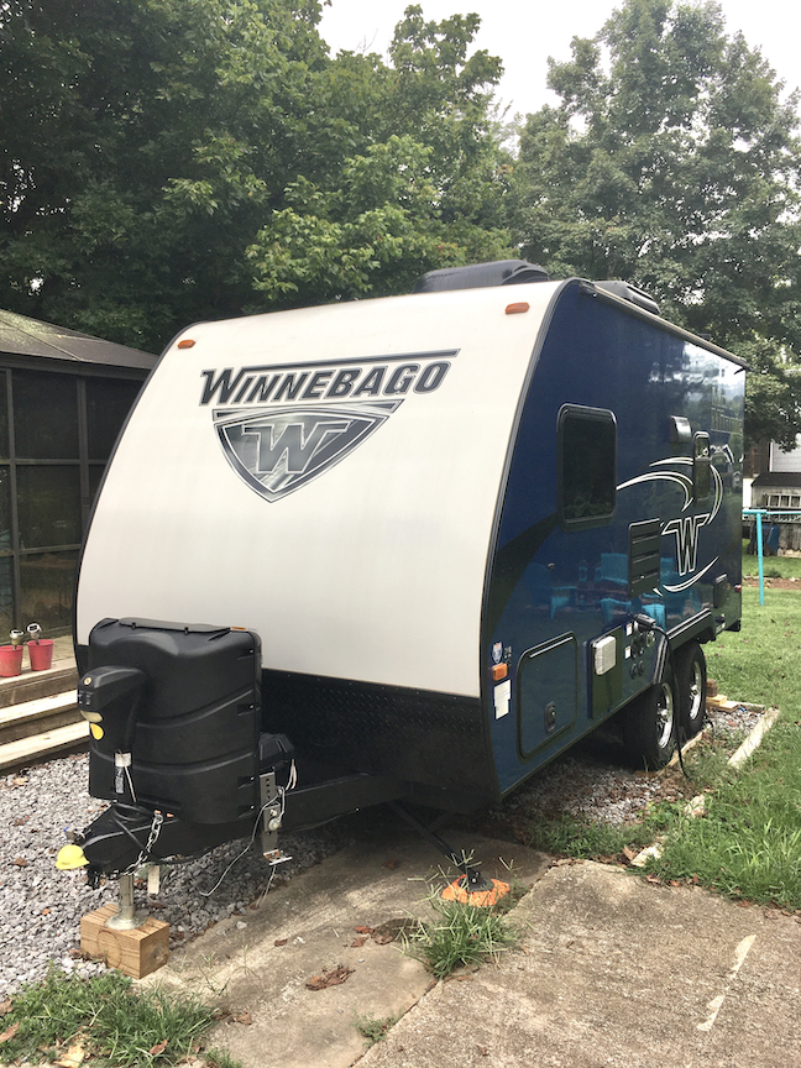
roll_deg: +0.2
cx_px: 400
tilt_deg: -5.7
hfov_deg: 48.2
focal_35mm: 29
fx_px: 895
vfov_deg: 61.7
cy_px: 534
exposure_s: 1/172
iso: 25
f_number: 2.2
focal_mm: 4.15
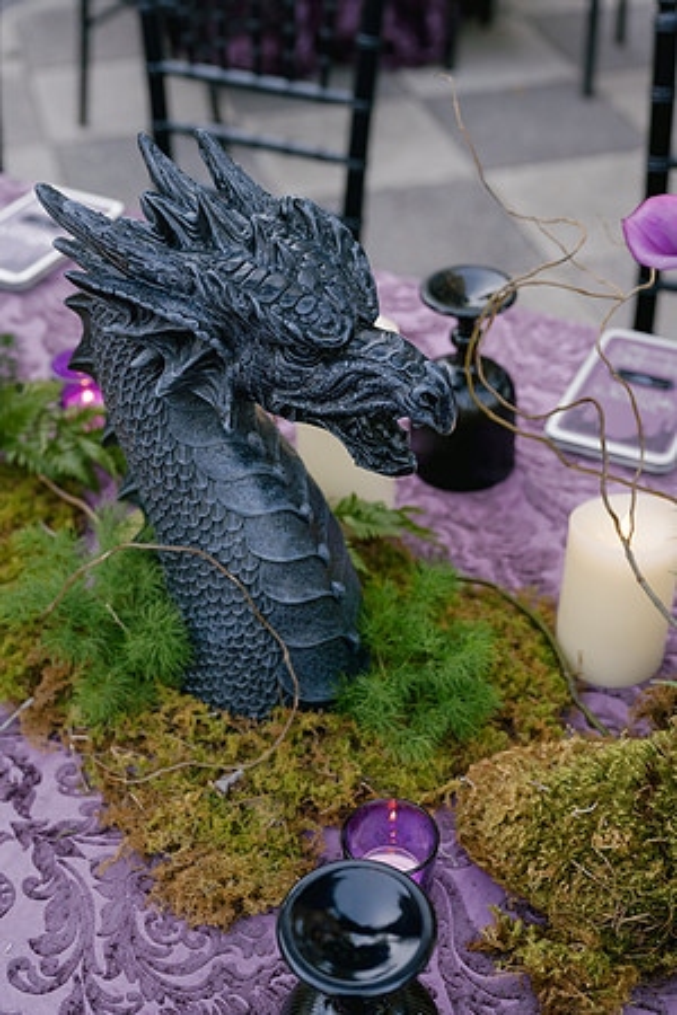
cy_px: 508
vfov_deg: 39.6
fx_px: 1410
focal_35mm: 50
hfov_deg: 27.0
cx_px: 338
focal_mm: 50
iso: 800
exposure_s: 1/125
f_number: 4.5
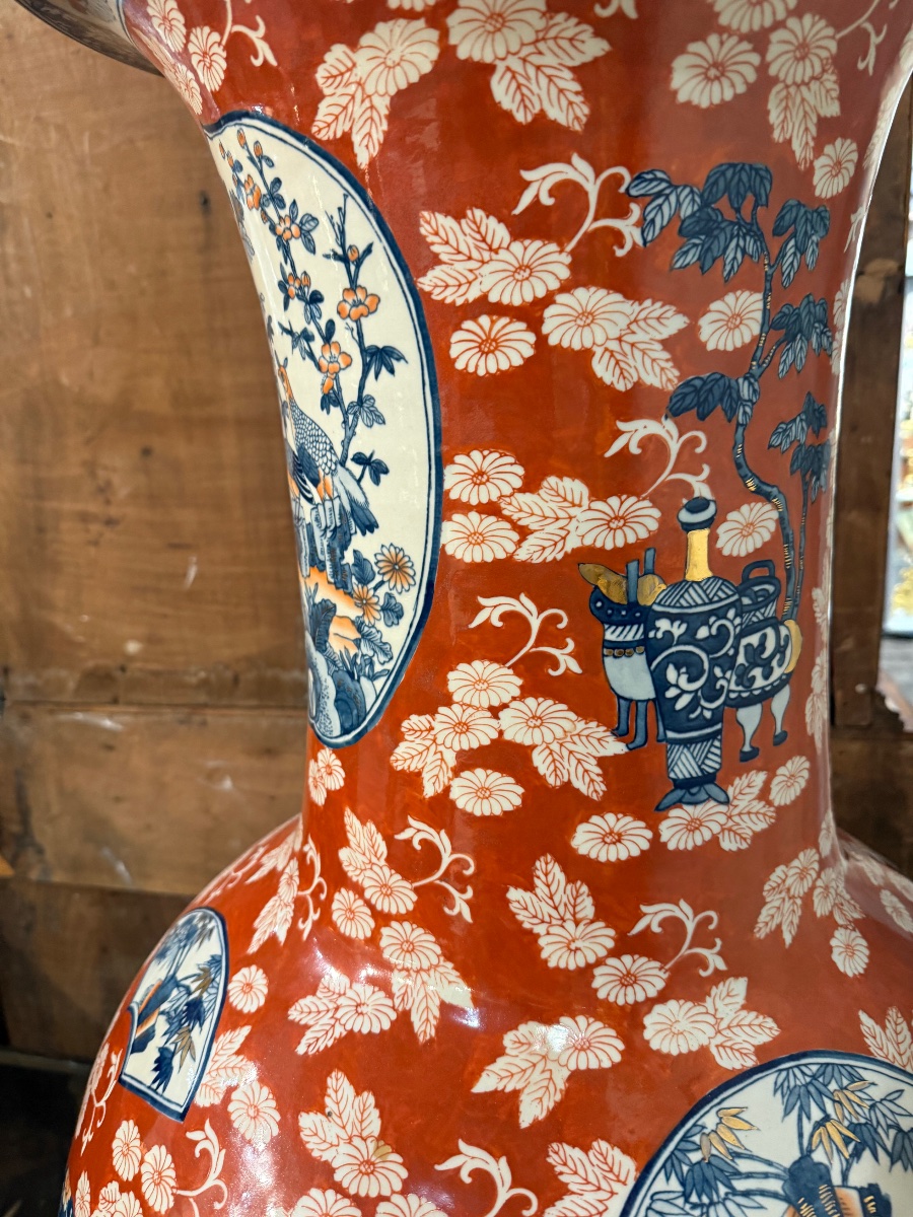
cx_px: 456
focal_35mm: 24
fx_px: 844
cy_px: 608
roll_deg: +1.0
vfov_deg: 71.6
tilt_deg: -16.7
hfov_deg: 56.8
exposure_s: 1/50
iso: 250
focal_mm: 6.76
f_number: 1.78
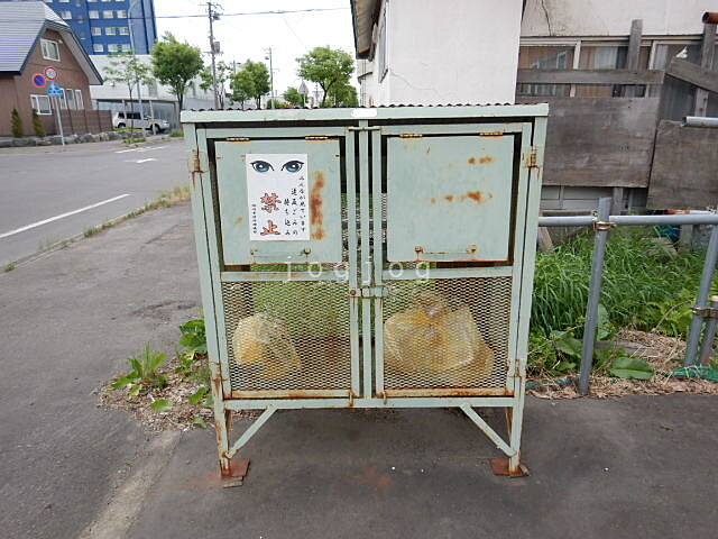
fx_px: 498
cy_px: 270
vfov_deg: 56.8
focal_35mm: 24
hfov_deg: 71.6
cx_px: 359
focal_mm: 4.3
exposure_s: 1/500
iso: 125
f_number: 2.8
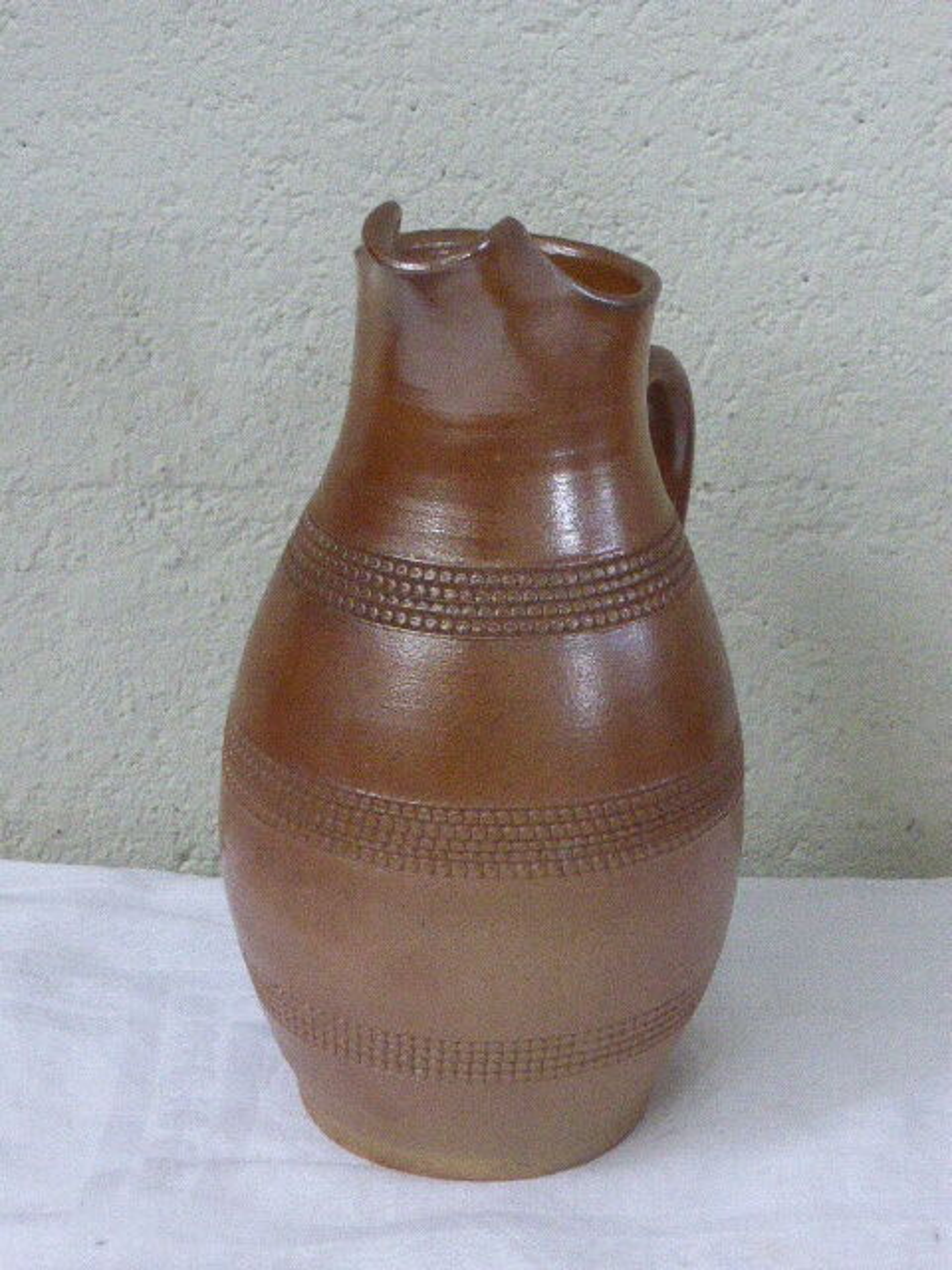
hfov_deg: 19.9
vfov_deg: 26.3
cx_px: 476
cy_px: 635
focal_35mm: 74
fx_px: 2714
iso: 1600
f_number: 5
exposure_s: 1/160
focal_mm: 12.5
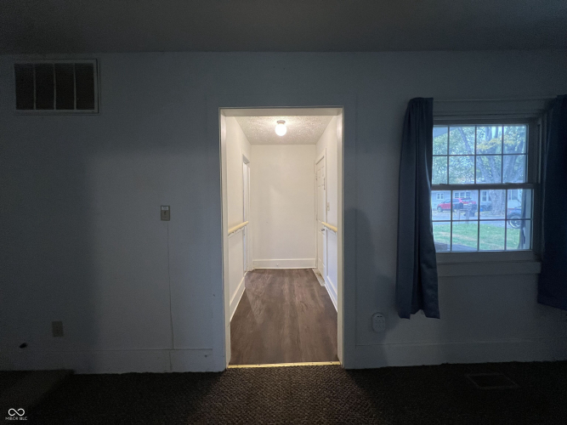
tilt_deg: -2.9
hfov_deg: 106.2
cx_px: 284
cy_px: 212
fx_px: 213
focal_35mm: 13
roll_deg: +1.3
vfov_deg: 89.9
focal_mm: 1.57
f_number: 1.8
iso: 320
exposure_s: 1/60
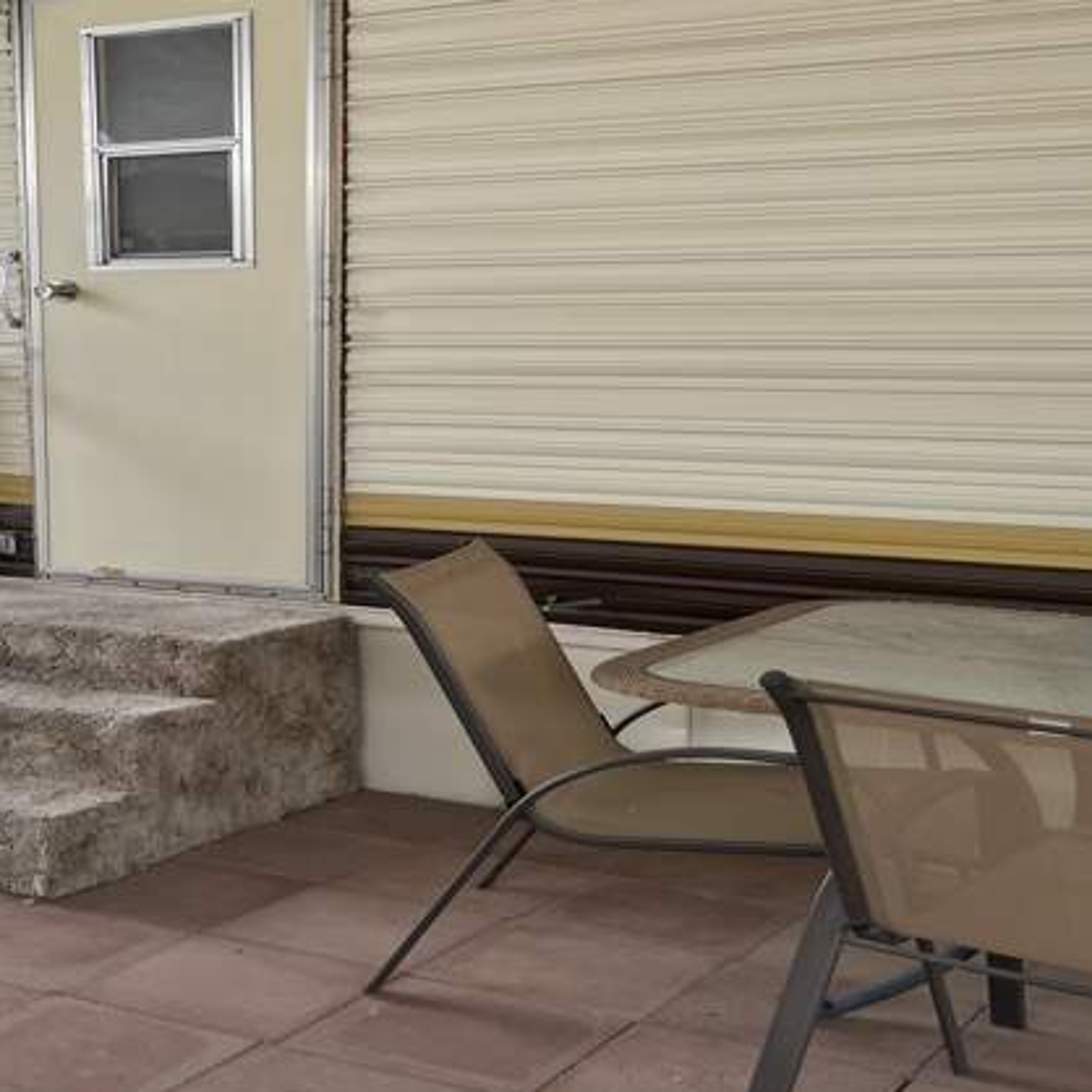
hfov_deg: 36.5
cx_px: 159
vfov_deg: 38.3
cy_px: 489
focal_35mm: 44
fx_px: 1570
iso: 40
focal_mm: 5.1
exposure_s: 1/161
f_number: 1.6
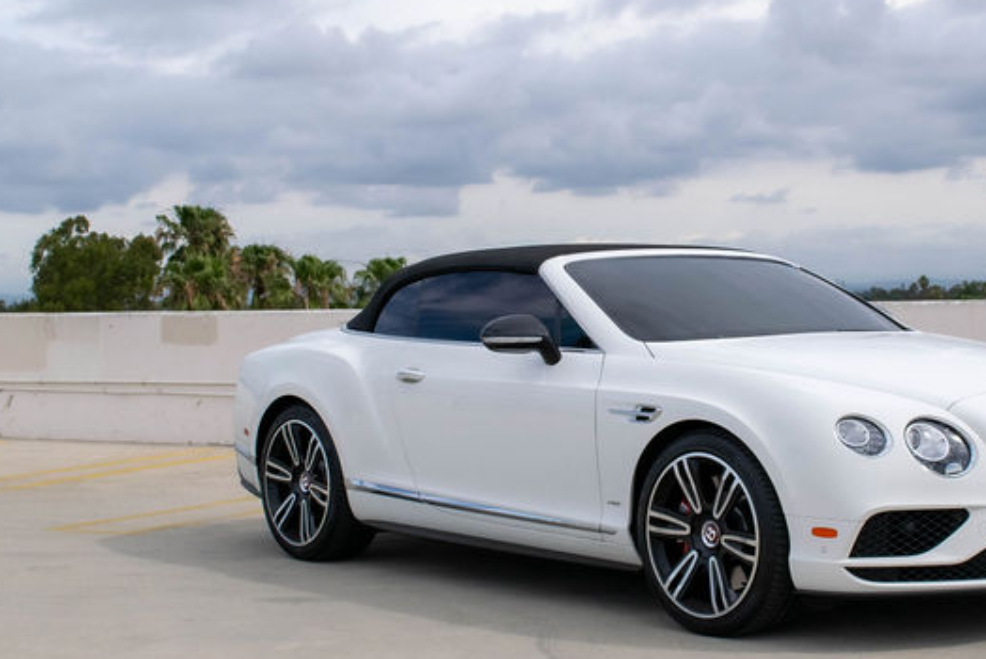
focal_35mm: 69
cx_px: 681
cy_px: 300
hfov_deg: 29.0
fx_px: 1891
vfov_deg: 19.8
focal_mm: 22
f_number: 7.1
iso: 400
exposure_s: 1/2000
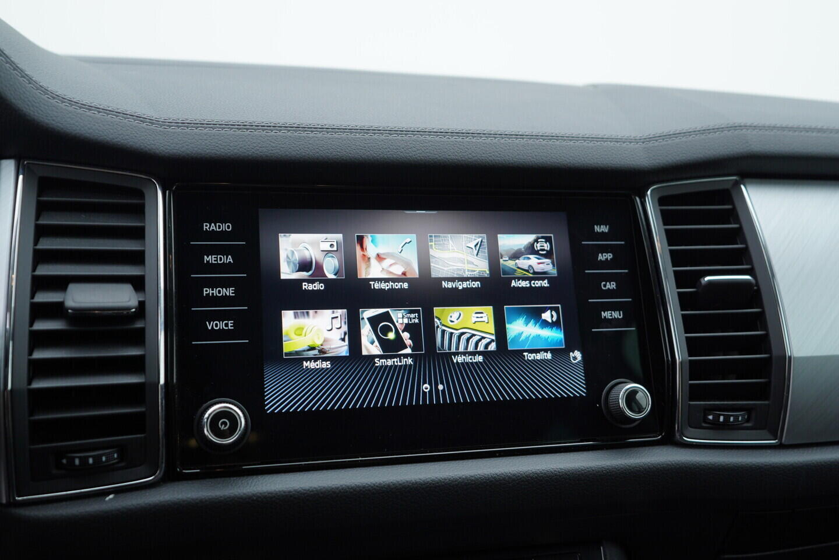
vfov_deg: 36.9
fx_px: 839
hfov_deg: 53.1
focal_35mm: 36
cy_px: 280
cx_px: 420
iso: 125
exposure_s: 1/50
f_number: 3.2
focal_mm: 24
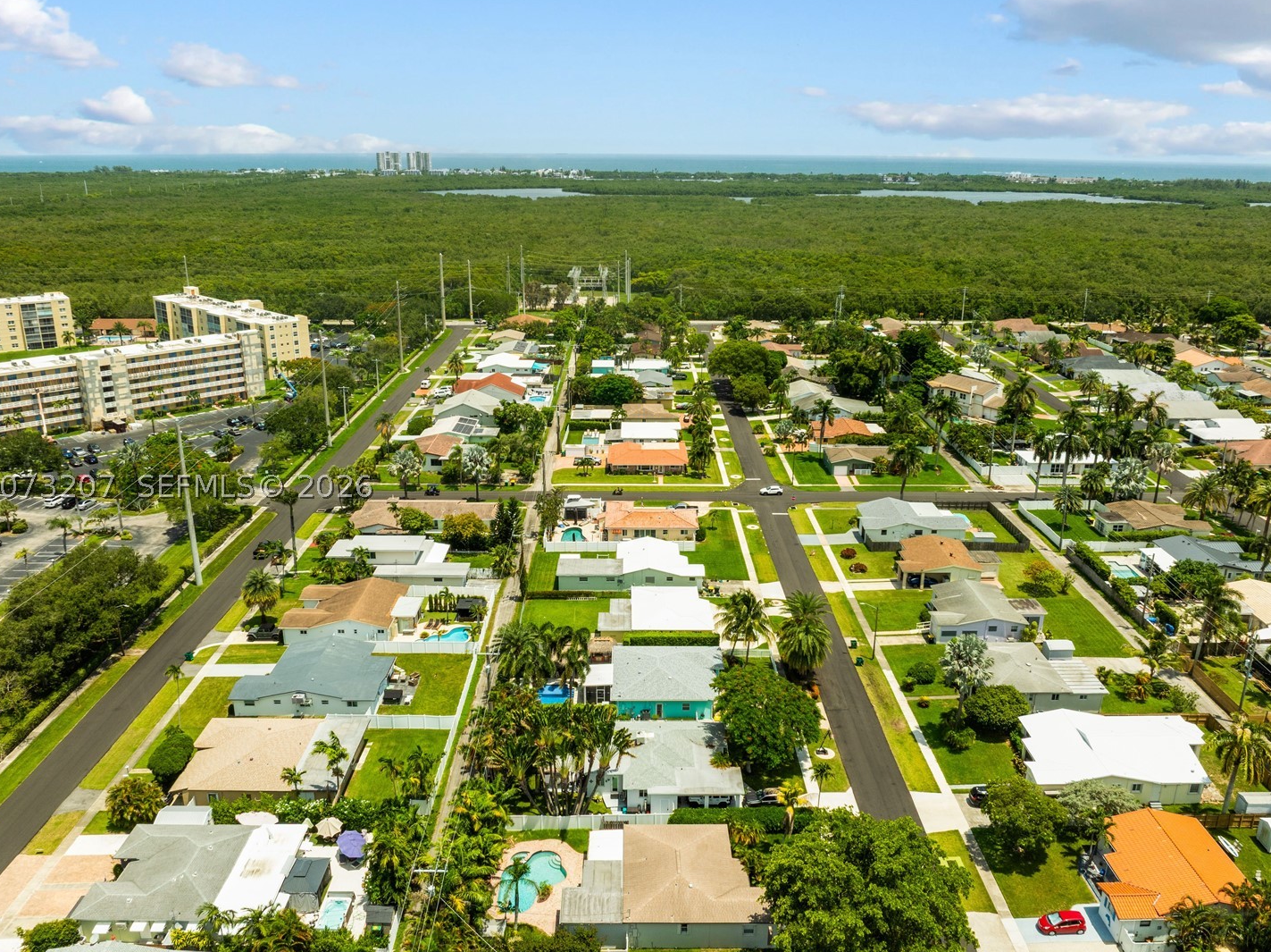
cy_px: 486
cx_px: 647
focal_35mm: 27
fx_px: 991
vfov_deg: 51.3
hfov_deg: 65.4
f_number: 8
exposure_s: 1/320
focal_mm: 12.29
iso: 100
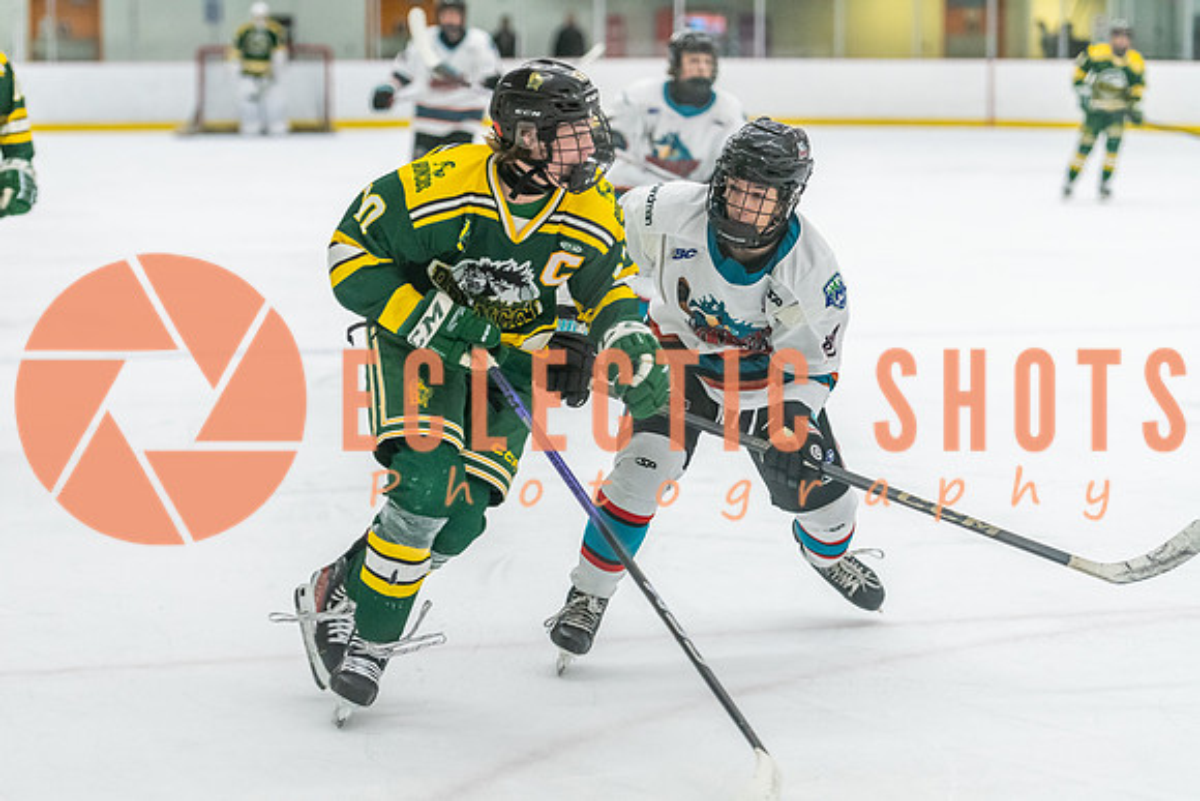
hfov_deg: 18.0
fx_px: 3791
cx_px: 550
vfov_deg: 12.1
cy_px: 434
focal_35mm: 114
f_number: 2.8
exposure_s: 1/800
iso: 4000
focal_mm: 105
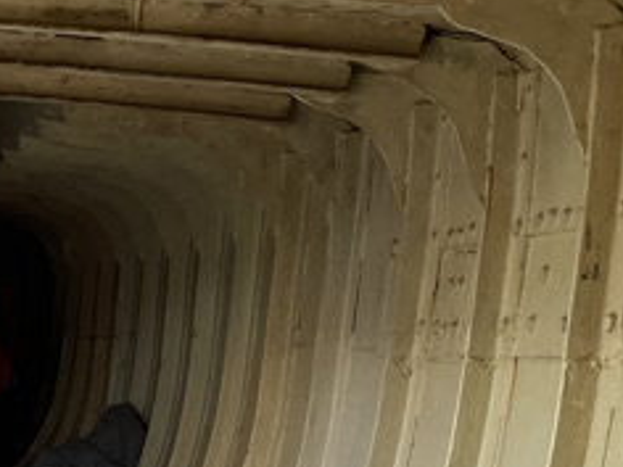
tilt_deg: -11.7
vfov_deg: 12.5
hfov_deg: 14.9
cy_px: 697
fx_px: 2034
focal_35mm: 113
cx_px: -536
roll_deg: -1.2
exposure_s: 1/121
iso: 100
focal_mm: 5.1
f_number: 1.6
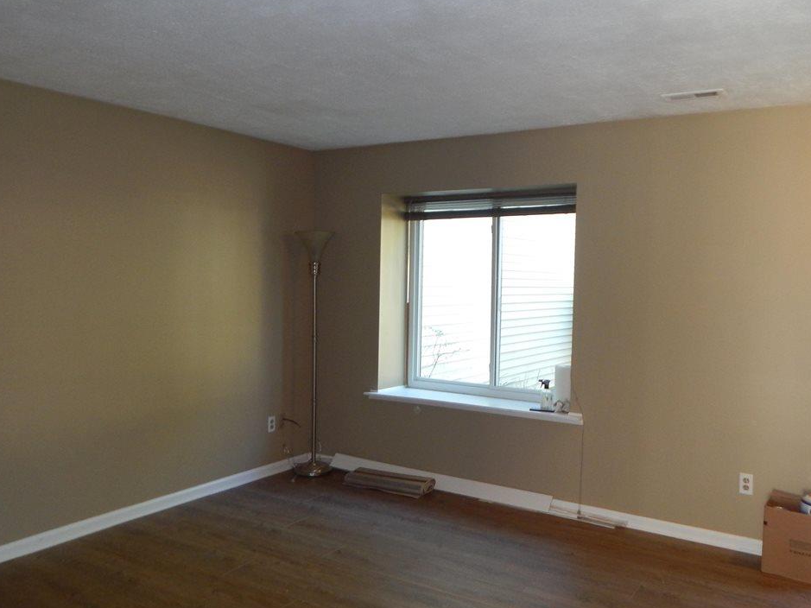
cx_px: 418
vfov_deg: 46.8
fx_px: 703
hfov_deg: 60.0
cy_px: 295
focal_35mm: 30
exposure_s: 1/30
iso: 200
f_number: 3
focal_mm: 4
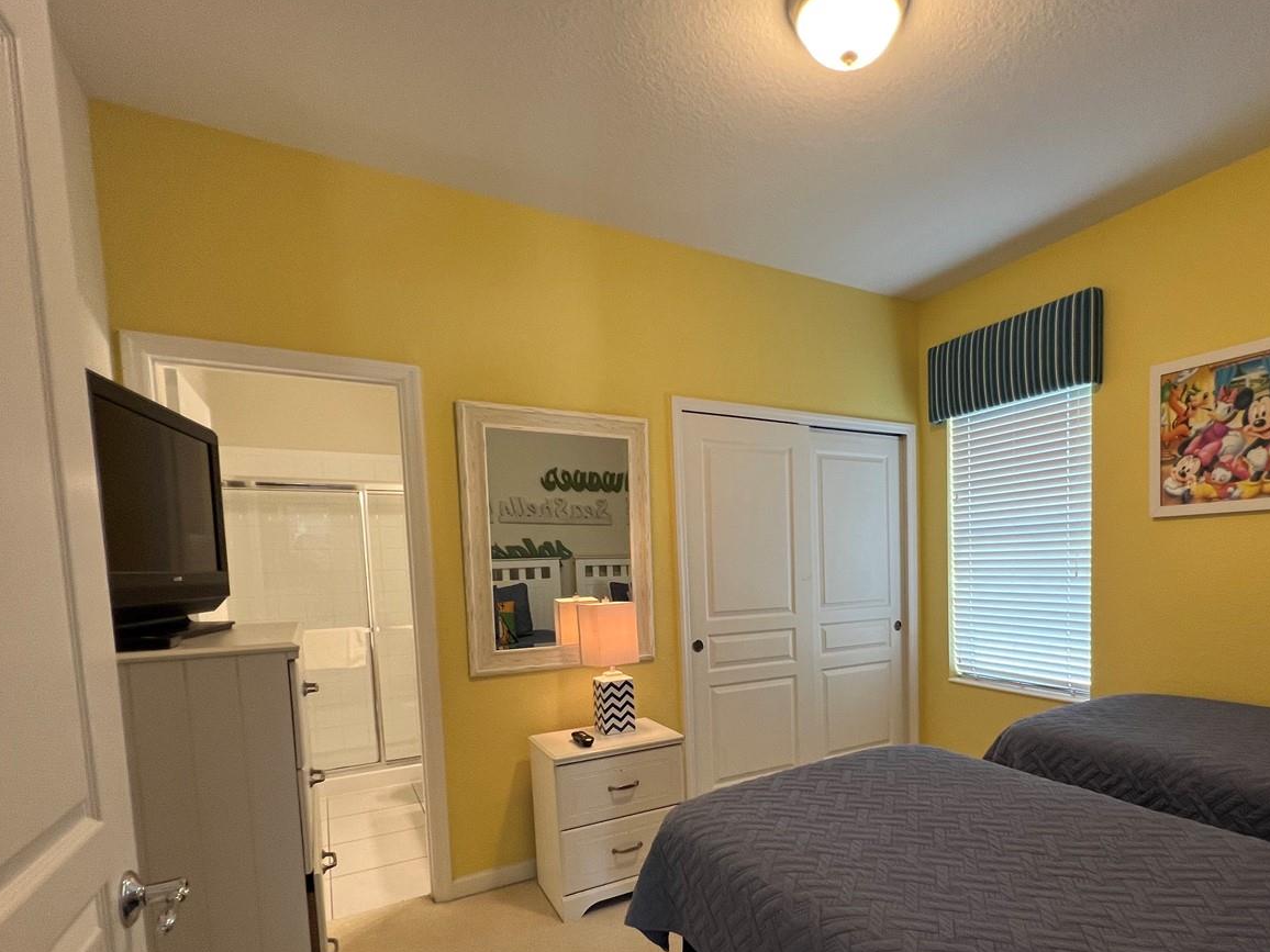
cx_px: 791
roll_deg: +2.2
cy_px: 620
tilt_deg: -4.4
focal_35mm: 18
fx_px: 660
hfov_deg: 86.1
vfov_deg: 69.9
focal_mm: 1.57
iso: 160
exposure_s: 1/60
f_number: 1.8
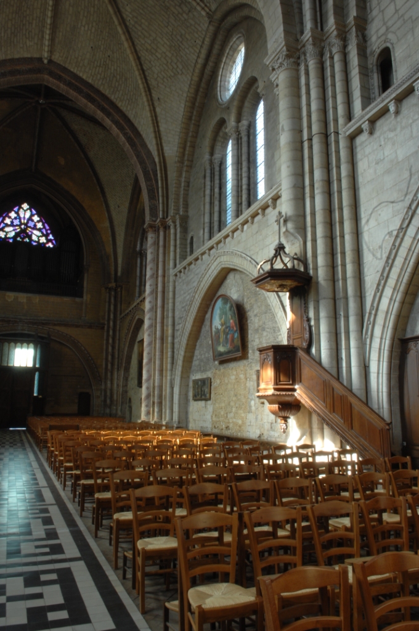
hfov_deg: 50.3
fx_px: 446
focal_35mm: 26
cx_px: 210
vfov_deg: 70.5
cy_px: 316
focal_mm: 17
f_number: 22
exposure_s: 2
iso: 200
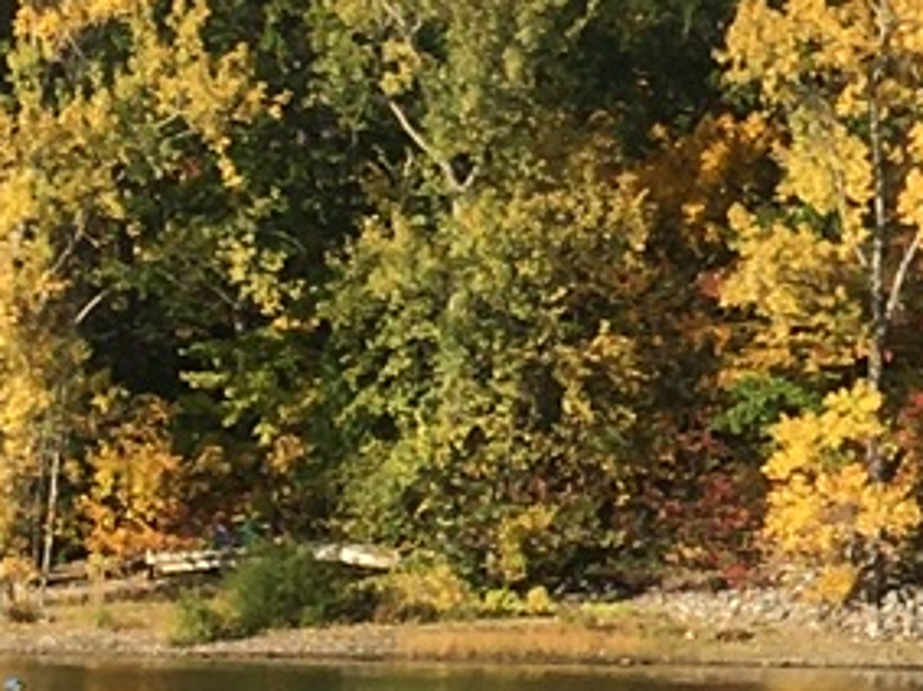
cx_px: 1389
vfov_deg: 7.0
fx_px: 5597
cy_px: 39
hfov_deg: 9.2
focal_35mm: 210
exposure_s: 1/1166
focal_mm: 4.15
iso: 25
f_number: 2.2
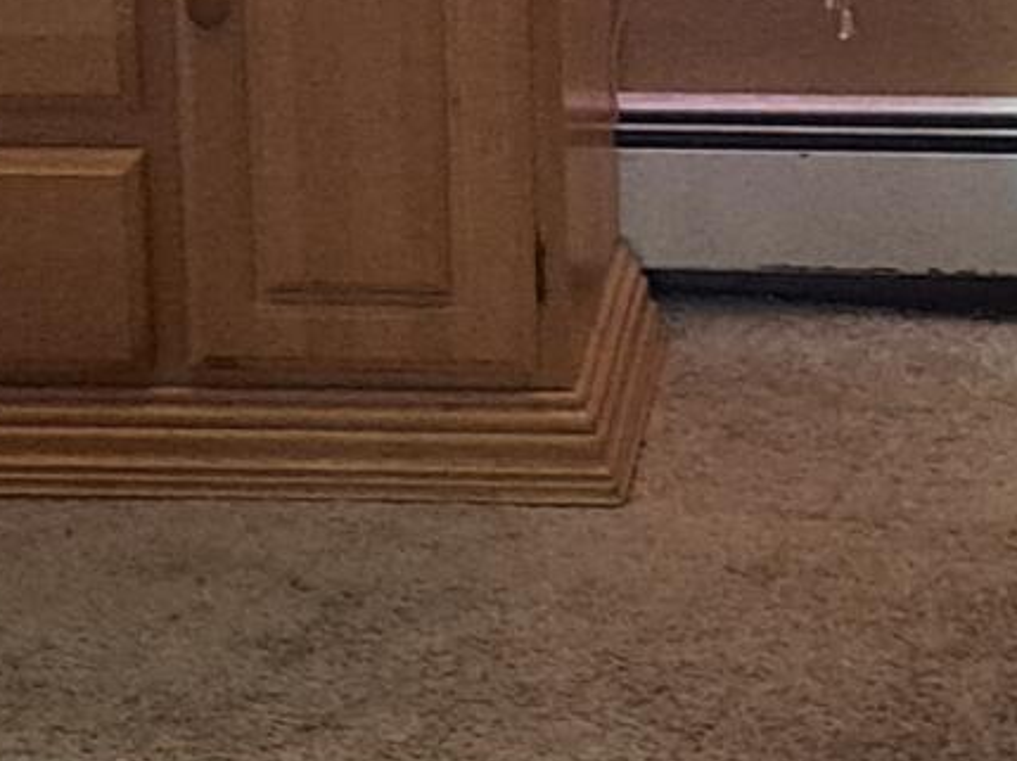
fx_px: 4932
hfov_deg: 11.7
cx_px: 220
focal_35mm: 168
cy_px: -346
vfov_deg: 8.6
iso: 500
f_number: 1.8
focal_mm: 5.23
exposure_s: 1/20
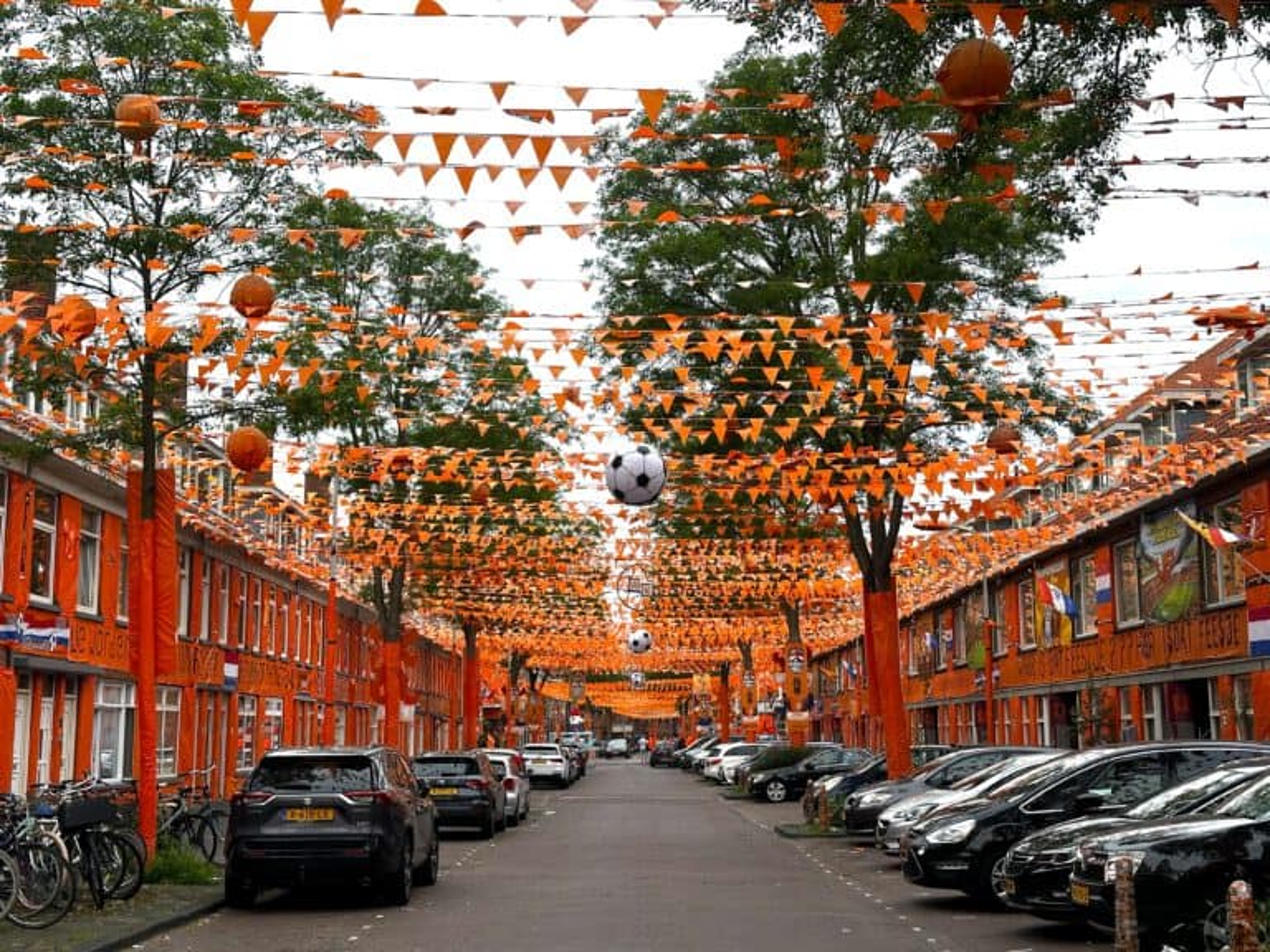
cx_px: 635
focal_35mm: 48
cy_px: 476
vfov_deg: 30.3
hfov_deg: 39.7
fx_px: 1761
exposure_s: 1/2203
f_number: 1.78
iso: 64
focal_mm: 6.86
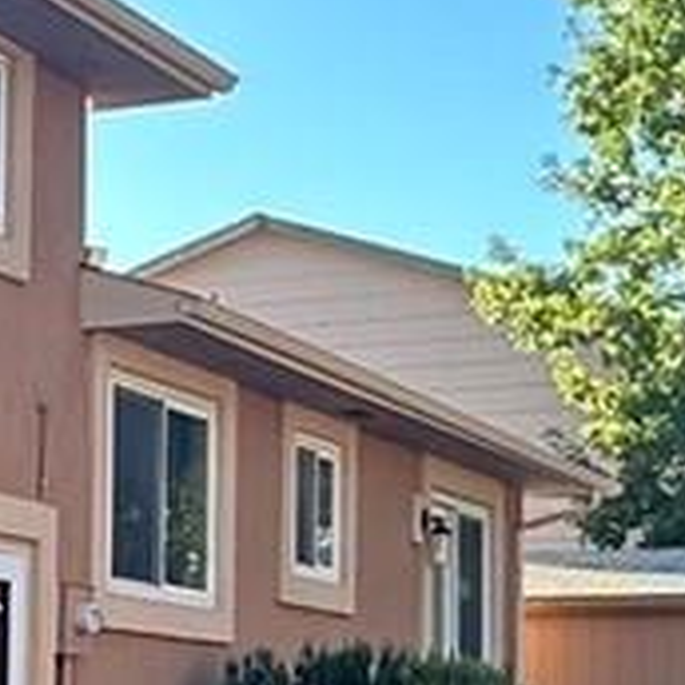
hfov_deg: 14.9
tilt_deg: +5.0
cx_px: 16
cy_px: 573
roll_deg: -1.1
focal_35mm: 115
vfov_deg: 15.0
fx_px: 2575
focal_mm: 2.22
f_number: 2.2
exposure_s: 1/258
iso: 40
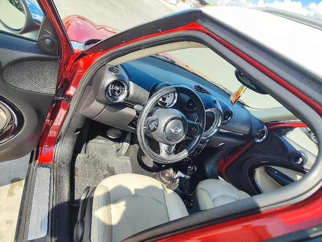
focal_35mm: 23
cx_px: 161
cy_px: 121
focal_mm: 5.59
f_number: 1.88
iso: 50
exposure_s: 1/385
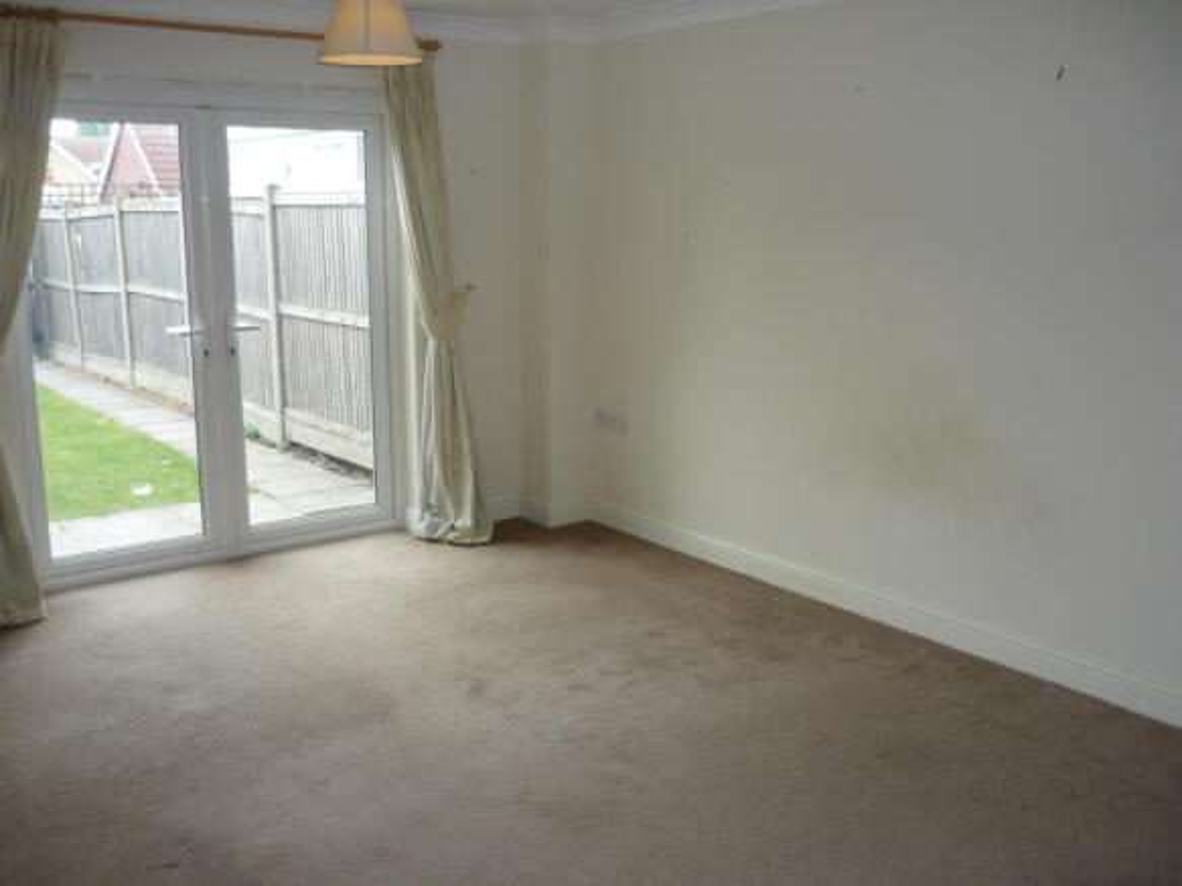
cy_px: 443
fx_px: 1127
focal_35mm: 33
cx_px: 591
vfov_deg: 42.9
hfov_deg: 55.4
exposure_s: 1/30
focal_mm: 5.5
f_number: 2.8
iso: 100
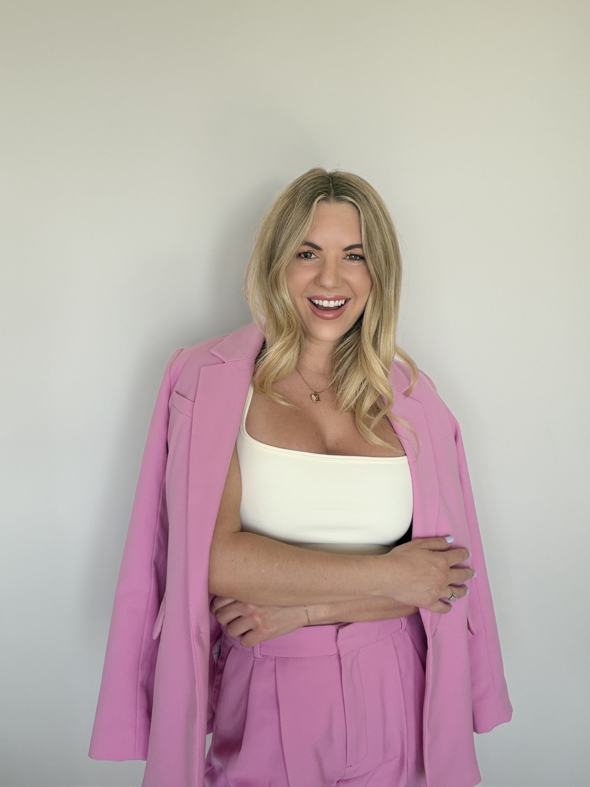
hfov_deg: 46.8
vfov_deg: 60.0
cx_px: 295
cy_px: 394
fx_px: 682
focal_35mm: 30
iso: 20
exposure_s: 1/128
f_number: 1.9
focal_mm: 2.71
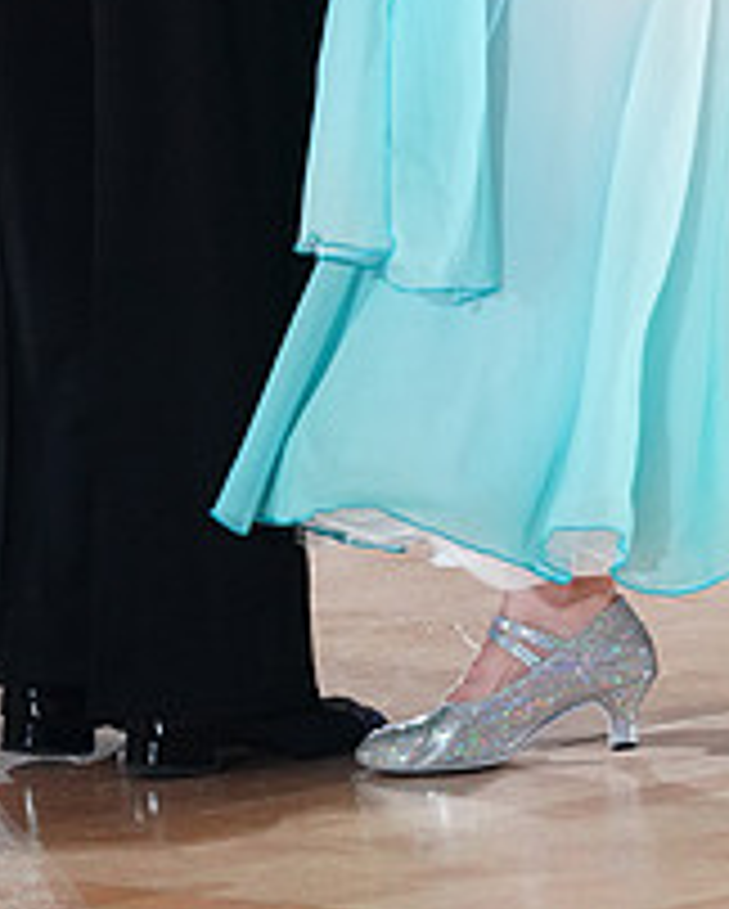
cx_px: 524
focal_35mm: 445
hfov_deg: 3.5
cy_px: -382
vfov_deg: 4.3
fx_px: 11983
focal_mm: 165
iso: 2000
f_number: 2.8
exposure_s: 1/500
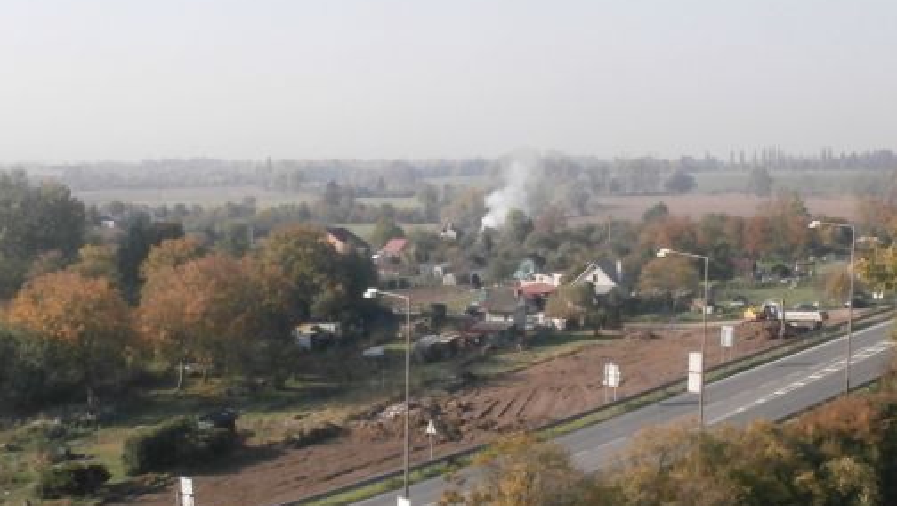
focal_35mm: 65
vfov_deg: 18.5
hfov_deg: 32.3
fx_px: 1547
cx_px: 470
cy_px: 330
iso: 800
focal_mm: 8.29
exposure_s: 1/400
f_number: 11
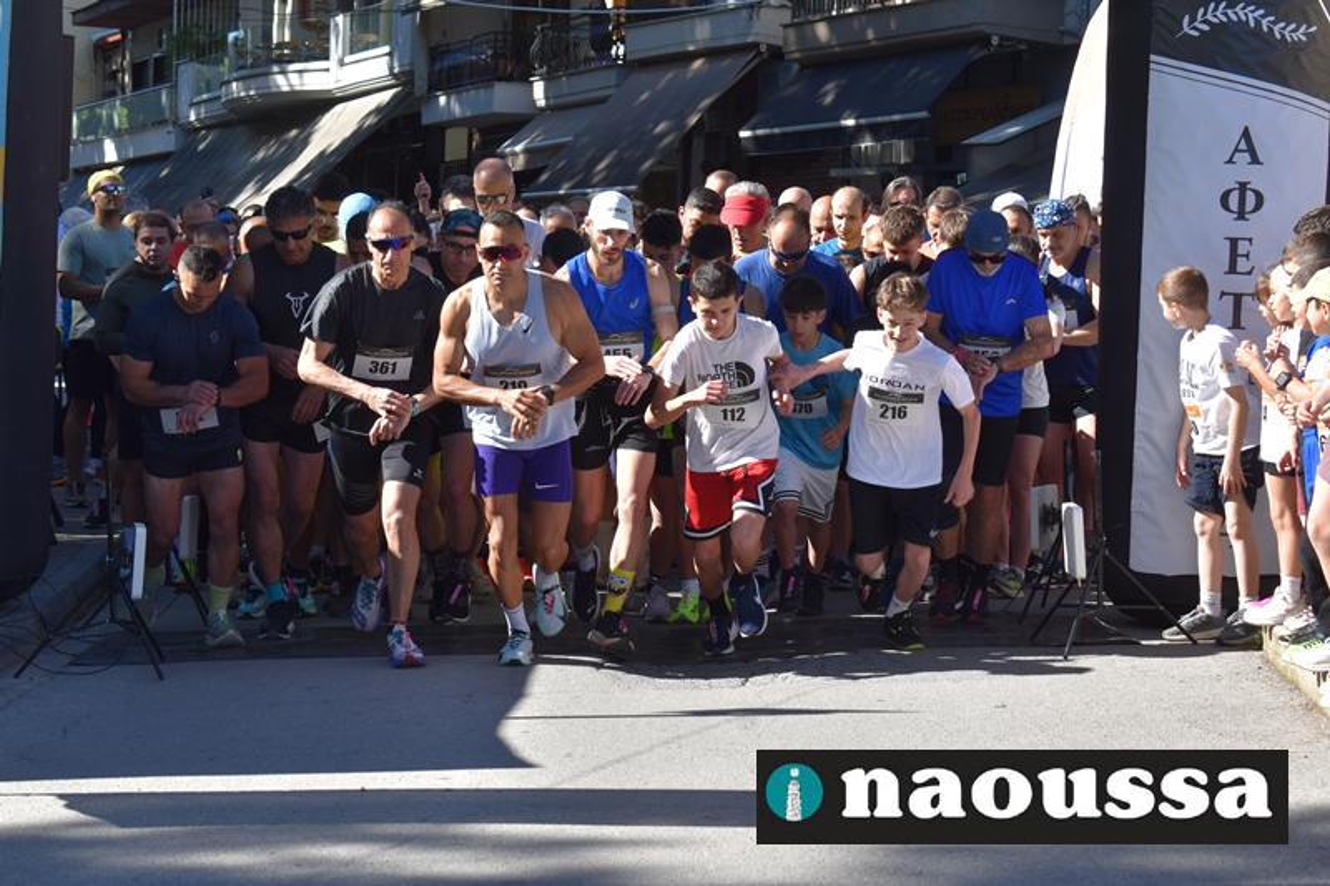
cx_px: 665
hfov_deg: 24.6
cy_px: 443
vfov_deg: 16.5
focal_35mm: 82
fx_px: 3047
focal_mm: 55
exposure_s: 1/250
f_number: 8
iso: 160
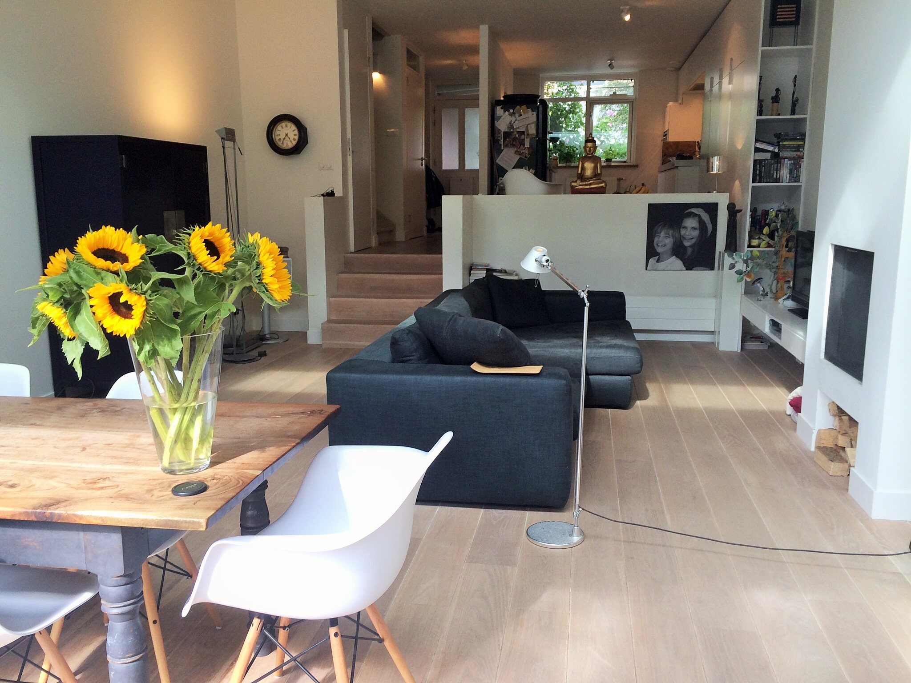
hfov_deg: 60.0
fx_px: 790
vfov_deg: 46.8
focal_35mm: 30
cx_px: 456
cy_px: 342
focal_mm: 4.12
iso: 64
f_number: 2.2
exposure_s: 1/120
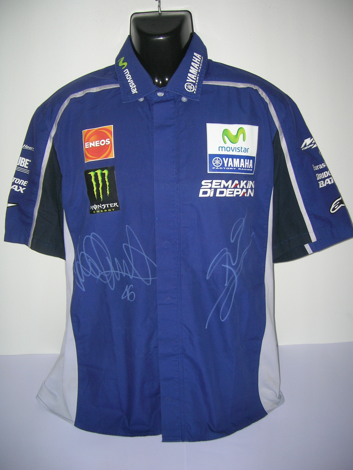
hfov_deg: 41.8
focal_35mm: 34
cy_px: 235
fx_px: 462
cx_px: 176
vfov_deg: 54.0
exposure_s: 1/60.1
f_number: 2.9
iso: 50
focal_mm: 5.7
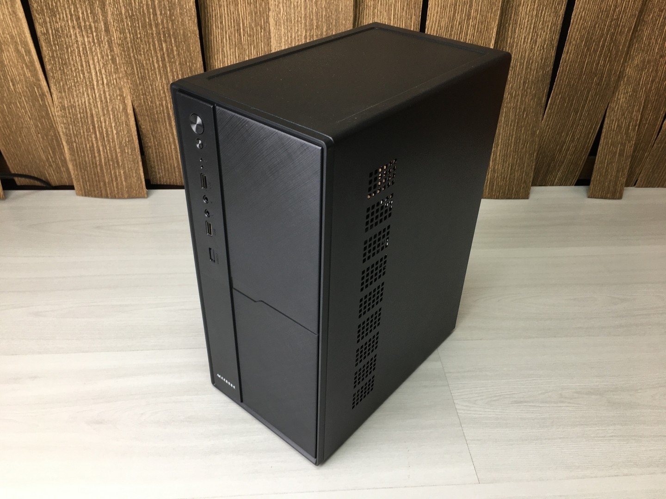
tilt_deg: -35.7
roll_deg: -1.1
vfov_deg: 48.2
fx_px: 558
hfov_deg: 61.7
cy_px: 250
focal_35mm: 29
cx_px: 333
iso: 32
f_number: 2.2
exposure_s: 1/50
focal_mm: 4.15
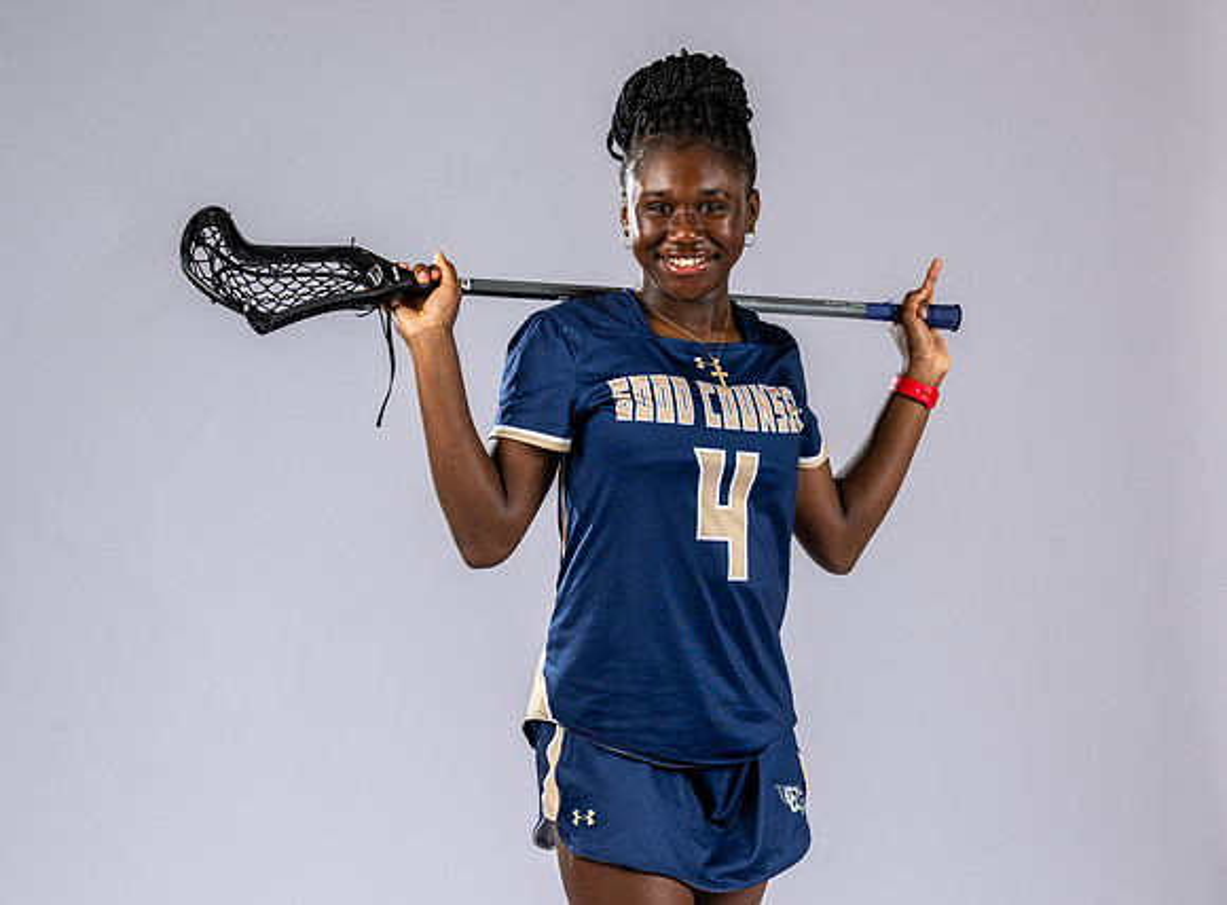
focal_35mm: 119
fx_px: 4197
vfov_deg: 12.3
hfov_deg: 16.6
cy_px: 530
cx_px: 692
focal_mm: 95
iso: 250
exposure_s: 1/200
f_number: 6.3
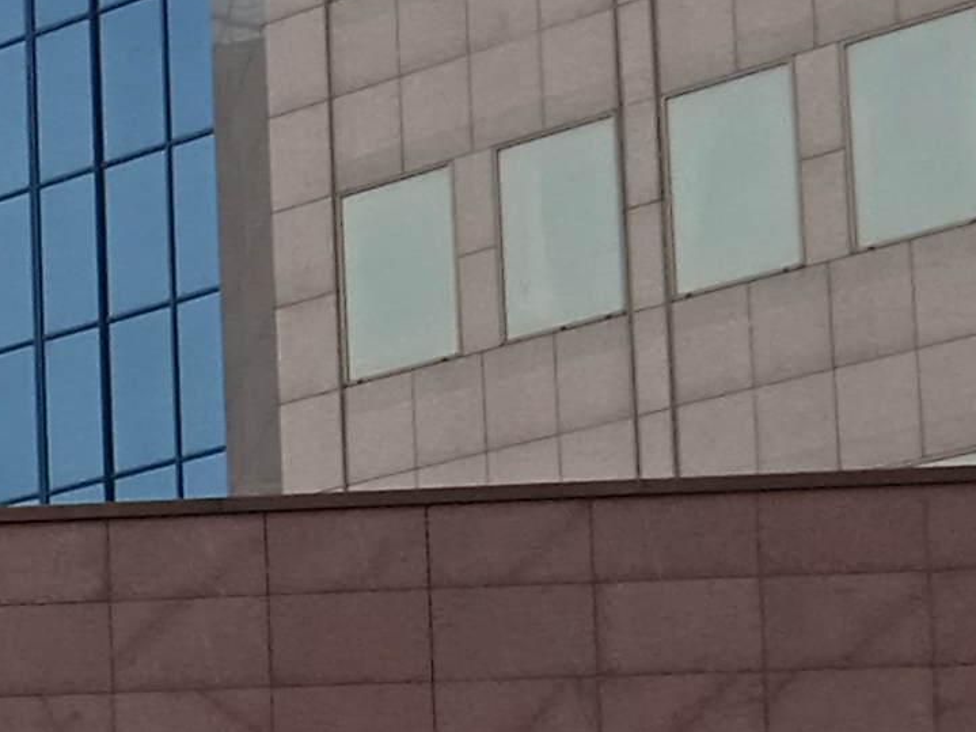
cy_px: 997
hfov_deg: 10.2
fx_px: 4567
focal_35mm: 162
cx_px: -1576
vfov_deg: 9.0
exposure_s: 1/432
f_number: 2.2
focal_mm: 3.43
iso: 100
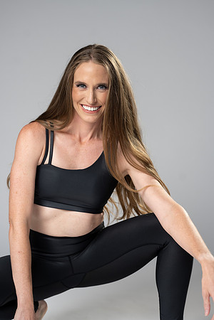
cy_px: 160
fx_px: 758
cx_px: 107
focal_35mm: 85
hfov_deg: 16.1
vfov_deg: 23.9
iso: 200
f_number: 3.2
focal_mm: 85
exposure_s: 1/160
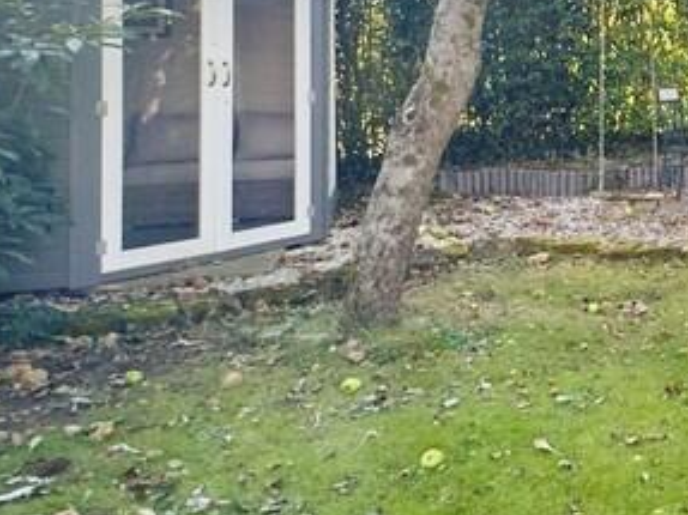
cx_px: 971
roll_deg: -0.1
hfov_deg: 28.4
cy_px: -13
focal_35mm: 50
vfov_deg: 27.3
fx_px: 993
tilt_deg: +1.9
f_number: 2.2
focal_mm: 2.22
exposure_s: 1/99
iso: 125
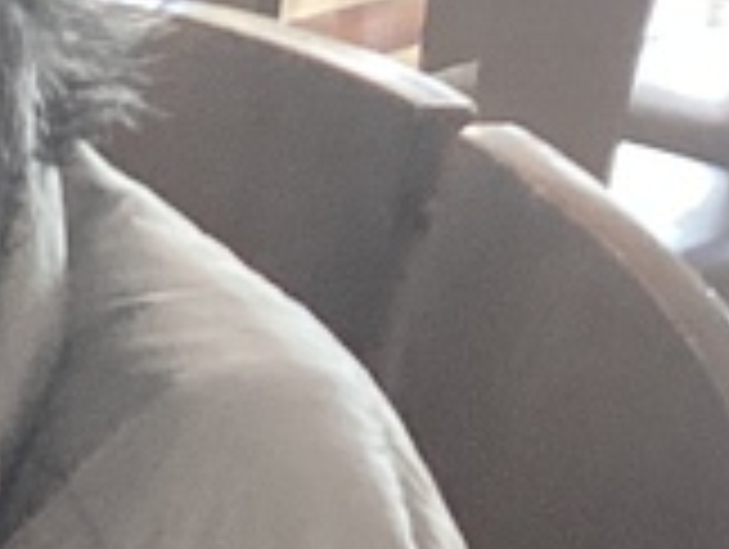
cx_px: -1040
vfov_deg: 7.7
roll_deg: -4.5
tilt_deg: -12.9
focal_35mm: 191
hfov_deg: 9.2
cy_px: -94
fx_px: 4028
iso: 100
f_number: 2.4
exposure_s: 1/60
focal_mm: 3.3
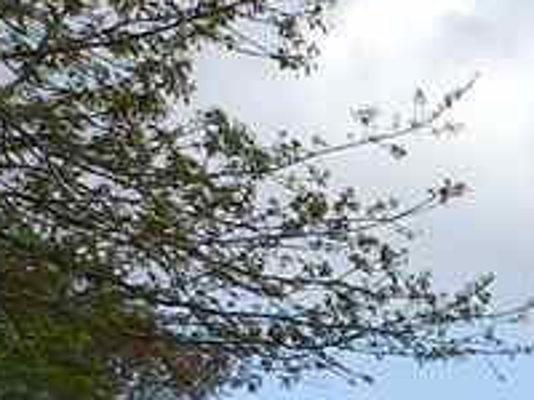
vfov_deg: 9.6
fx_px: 2175
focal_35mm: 141
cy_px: 869
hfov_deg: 12.2
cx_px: 1116
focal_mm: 4
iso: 80
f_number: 4.5
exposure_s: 1/500
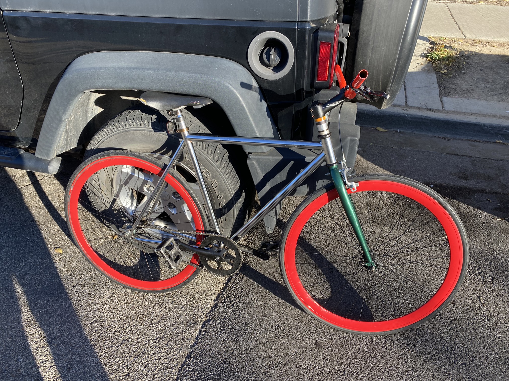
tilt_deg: -38.0
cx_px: 254
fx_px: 382
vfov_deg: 53.1
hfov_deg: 67.3
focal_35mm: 26
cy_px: 190
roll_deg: -0.4
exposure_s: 1/508
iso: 32
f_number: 1.8
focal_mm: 4.25
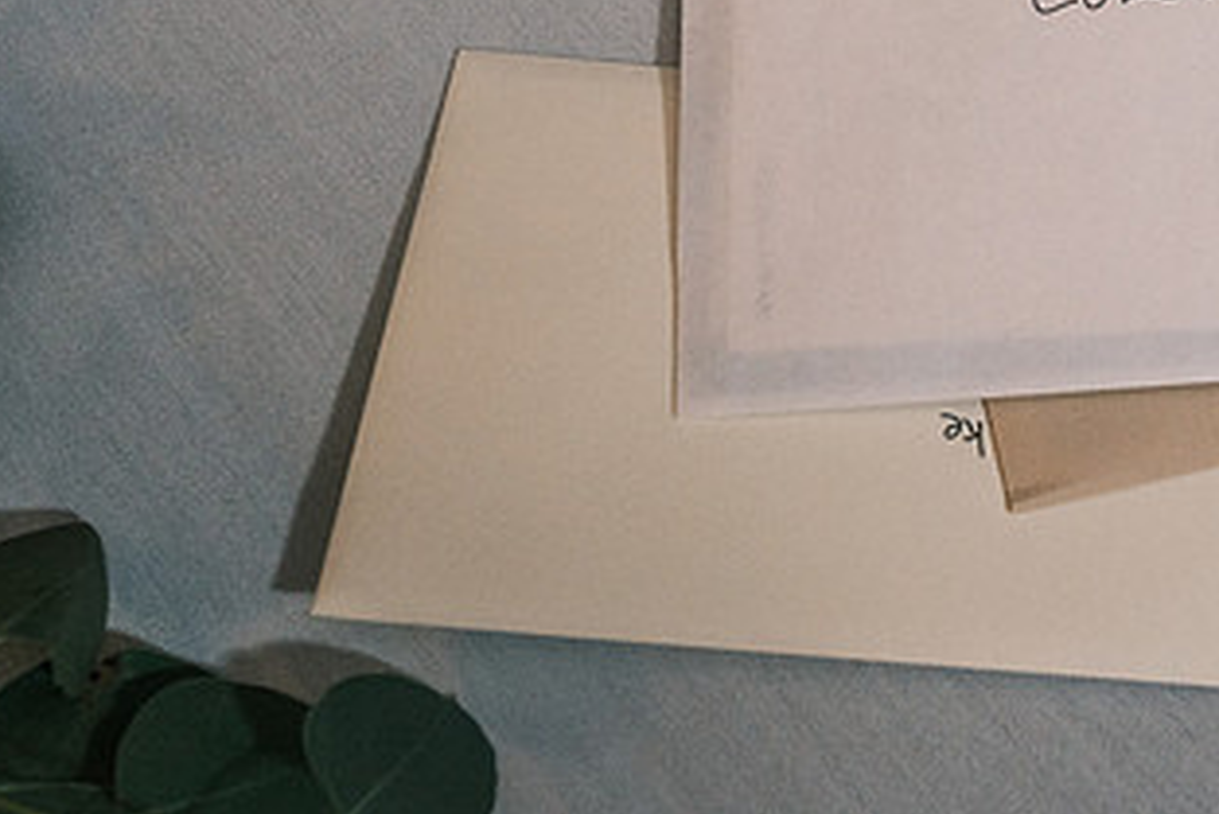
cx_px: 1075
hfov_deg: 37.3
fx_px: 1694
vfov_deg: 26.1
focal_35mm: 50
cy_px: 76
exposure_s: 1/60
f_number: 5
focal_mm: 18
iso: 2000
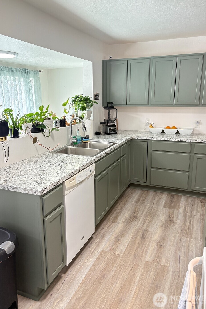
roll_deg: +0.8
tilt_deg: -12.7
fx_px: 240
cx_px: 101
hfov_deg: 46.4
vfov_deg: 65.5
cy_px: 150
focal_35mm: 28
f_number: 1.6
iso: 125
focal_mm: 5.96
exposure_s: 1/60
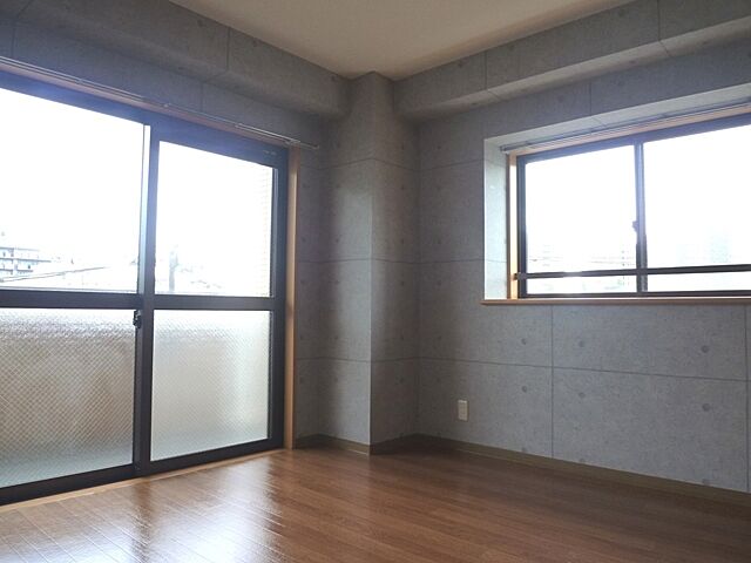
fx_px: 542
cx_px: 376
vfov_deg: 54.9
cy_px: 282
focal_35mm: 25
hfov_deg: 69.4
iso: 125
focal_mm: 4.5
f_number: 2.8
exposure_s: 1/40
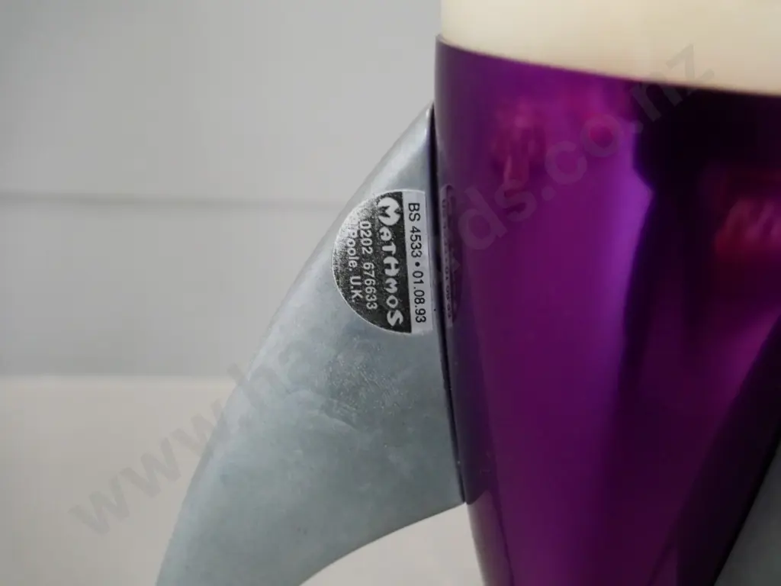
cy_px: 293
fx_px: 812
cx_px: 390
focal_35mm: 36
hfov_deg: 51.4
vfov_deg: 39.7
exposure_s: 1/60
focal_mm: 18
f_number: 5.6
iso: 3200
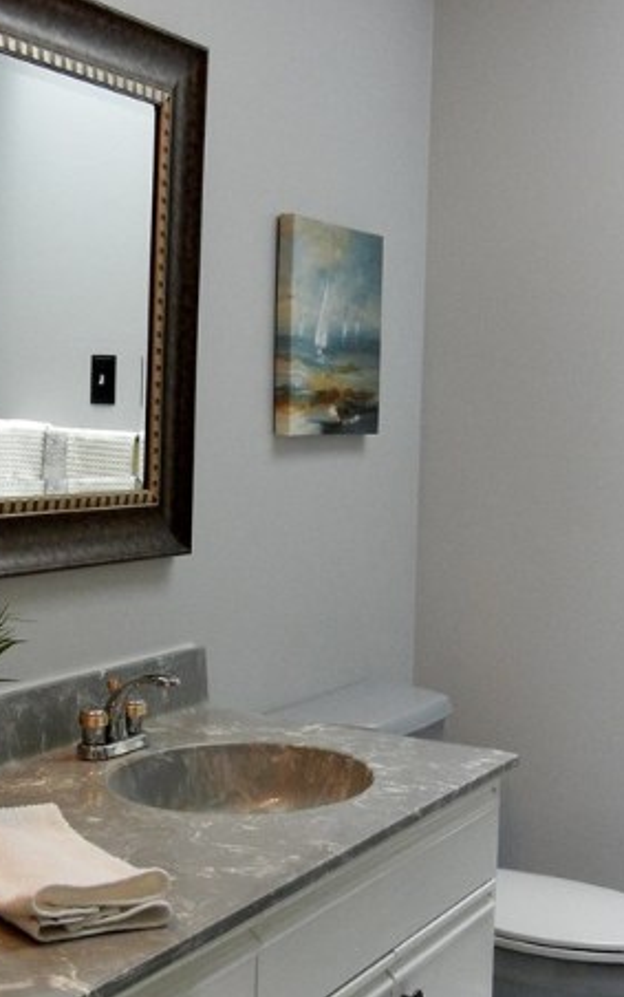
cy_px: 507
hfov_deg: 23.4
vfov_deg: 37.5
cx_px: 73
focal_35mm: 54
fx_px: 1467
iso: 494
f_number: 3.5
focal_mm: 5.4
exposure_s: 1/30
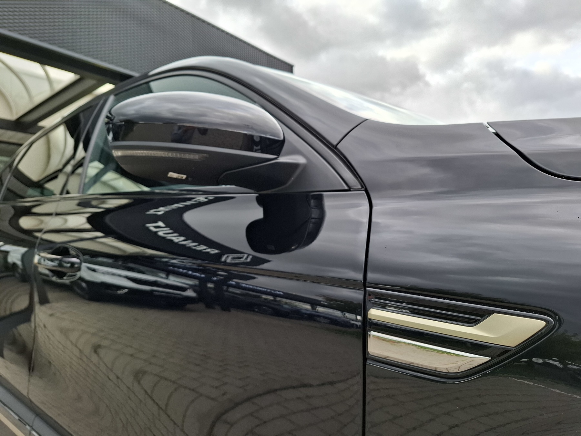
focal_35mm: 23
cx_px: 290
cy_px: 218
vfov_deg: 58.9
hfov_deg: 73.9
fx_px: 386
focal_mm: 5.54
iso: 50
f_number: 1.8
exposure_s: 1/184
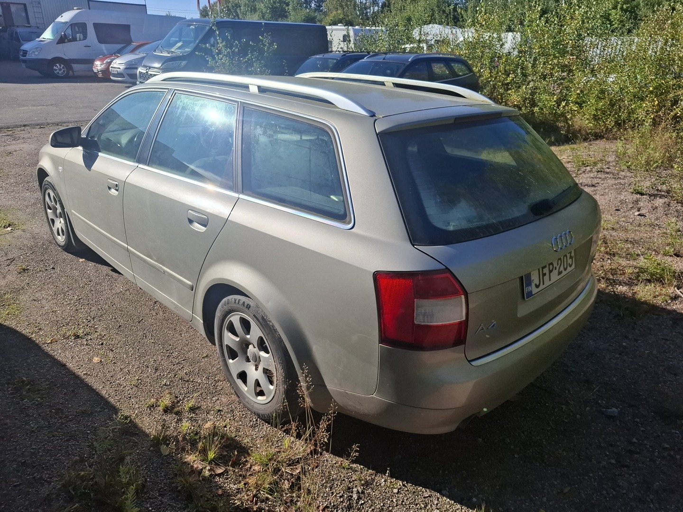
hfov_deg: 73.9
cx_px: 342
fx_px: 454
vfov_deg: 58.9
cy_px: 256
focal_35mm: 23
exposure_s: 1/2950
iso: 50
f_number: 1.8
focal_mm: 5.54
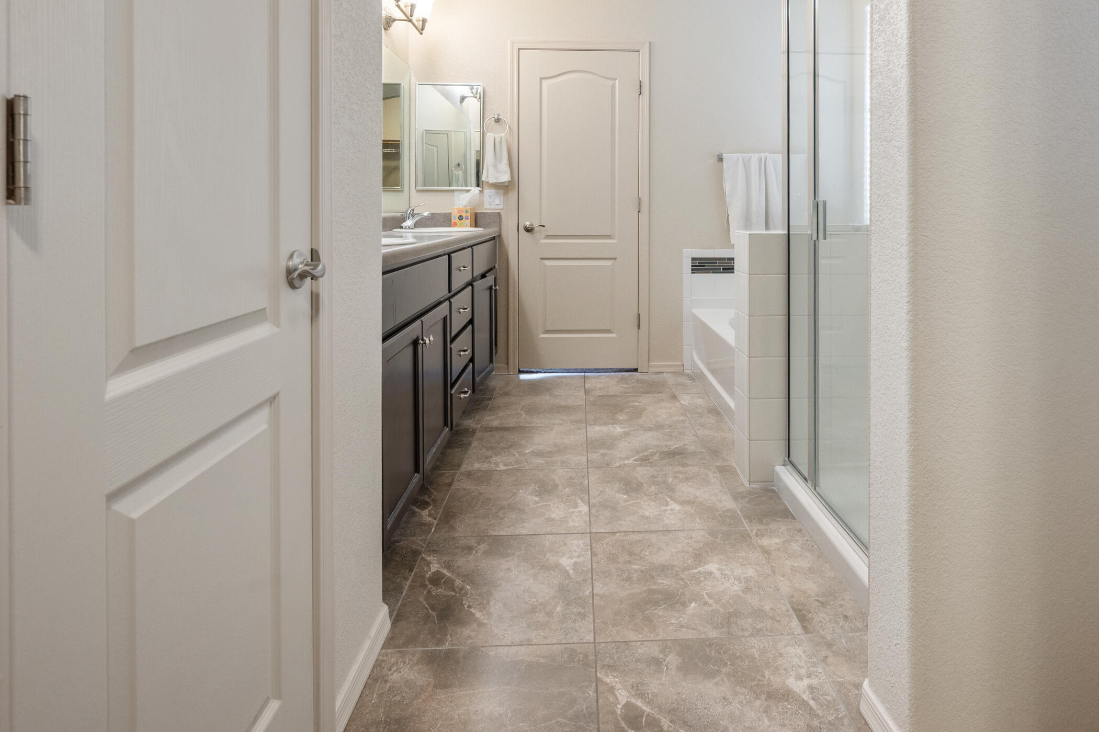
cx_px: 605
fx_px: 610
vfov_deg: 59.8
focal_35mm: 20
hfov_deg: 83.7
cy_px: 218
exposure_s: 1/1.25
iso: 250
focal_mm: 14
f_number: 9
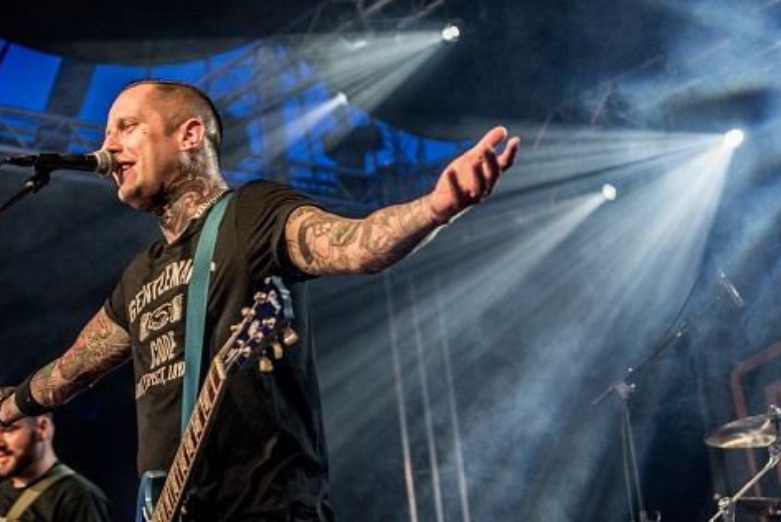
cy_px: 287
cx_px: 372
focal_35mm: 73
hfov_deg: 27.7
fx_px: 1585
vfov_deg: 18.7
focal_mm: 48
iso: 1250
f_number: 2.8
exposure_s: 1/100
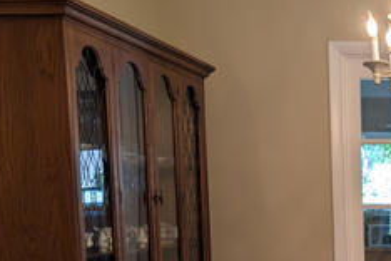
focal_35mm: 68
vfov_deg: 19.3
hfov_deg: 26.2
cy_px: 278
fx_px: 738
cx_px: 480
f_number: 1.68
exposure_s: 1/40
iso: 22
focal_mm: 6.9
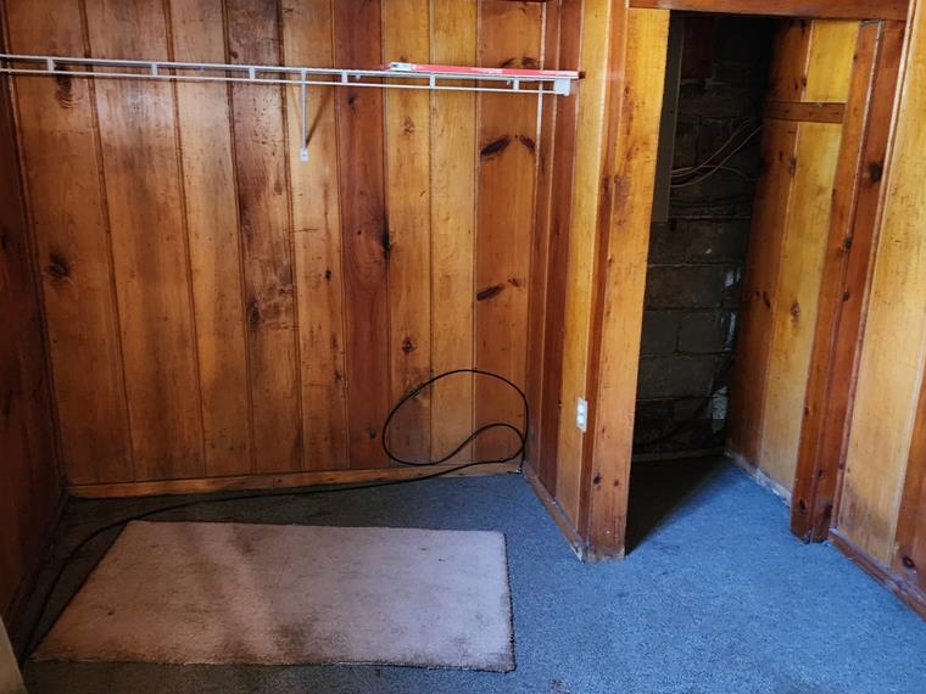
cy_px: 331
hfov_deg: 58.3
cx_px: 478
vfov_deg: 45.4
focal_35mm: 31
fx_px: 829
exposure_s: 1/24
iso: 1250
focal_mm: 6.4
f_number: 1.8
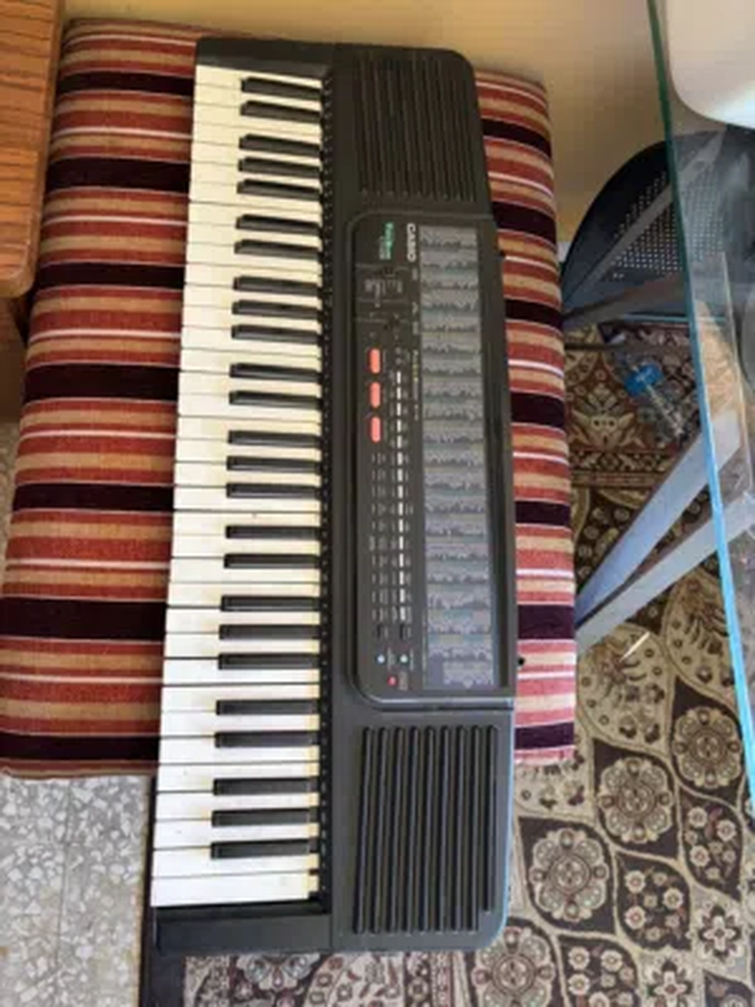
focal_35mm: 26
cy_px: 504
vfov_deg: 67.3
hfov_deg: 53.1
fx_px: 756
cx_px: 378
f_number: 1.6
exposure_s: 1/60
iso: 250
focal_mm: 5.96
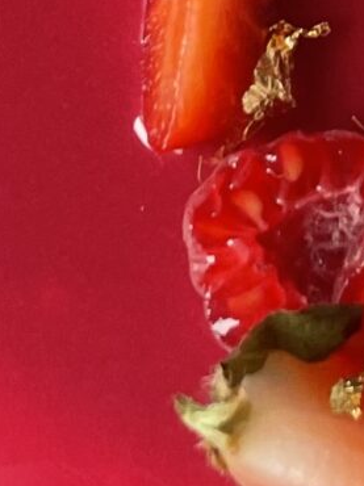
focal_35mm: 180
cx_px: 519
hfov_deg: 8.1
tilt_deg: -69.7
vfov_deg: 10.4
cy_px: -364
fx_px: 2527
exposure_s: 1/121
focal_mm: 4.2
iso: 125
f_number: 1.6
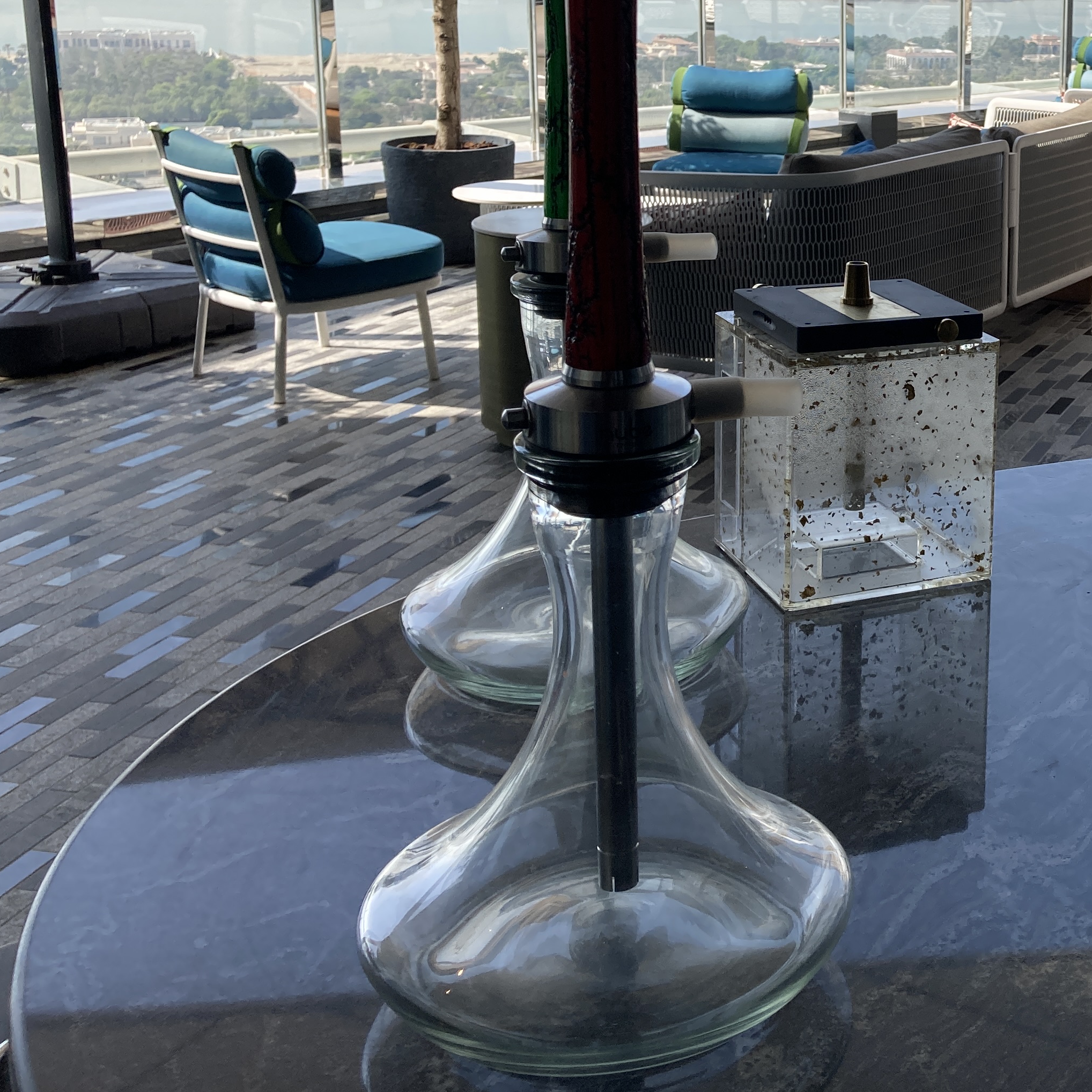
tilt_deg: -11.2
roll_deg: -2.1
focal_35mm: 49
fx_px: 1749
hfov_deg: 32.2
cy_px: 296
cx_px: 1069
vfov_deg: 34.1
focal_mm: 3.99
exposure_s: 1/1453
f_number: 1.8
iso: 20
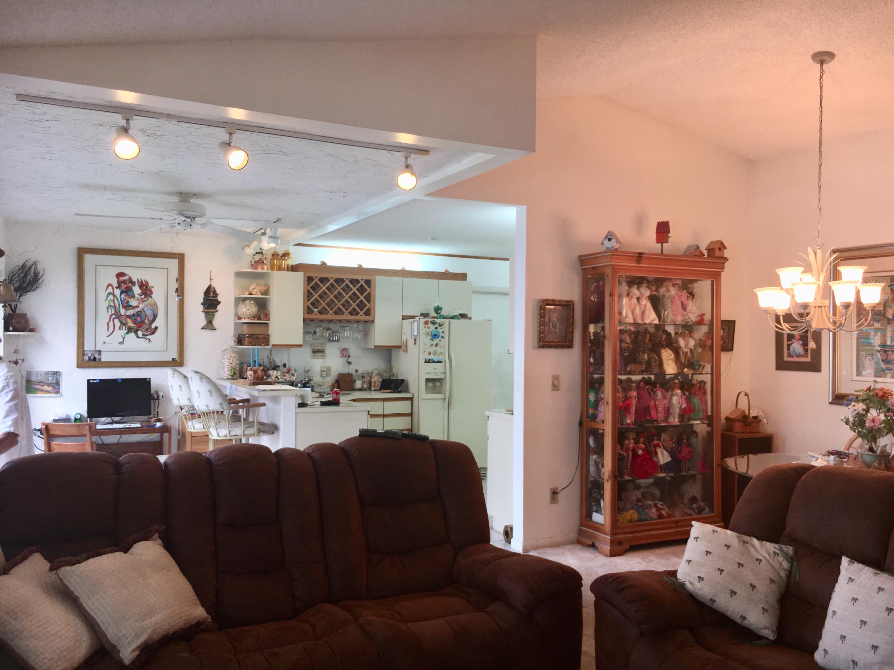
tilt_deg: -0.3
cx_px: 447
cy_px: 335
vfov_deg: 48.2
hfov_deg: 61.7
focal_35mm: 29
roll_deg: -0.8
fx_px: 749
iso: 25
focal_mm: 4.15
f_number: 2.2
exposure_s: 1/66
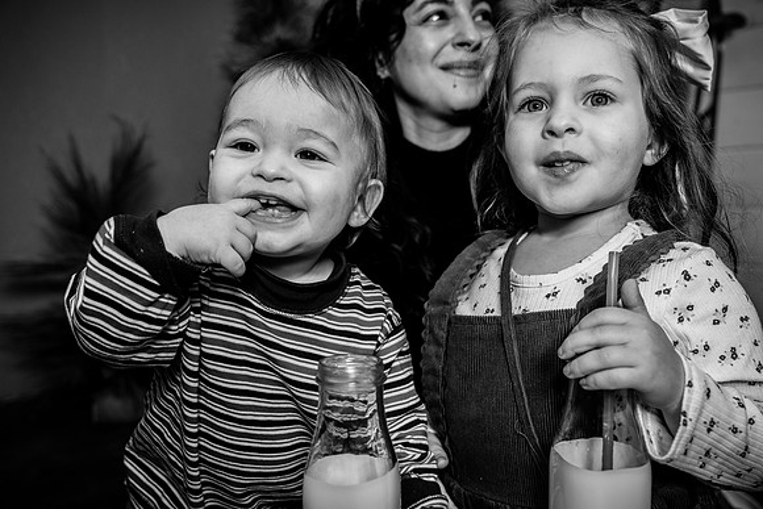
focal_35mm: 33
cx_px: 382
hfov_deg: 57.2
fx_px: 700
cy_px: 254
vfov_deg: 40.0
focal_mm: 33
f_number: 4
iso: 250
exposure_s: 1/250
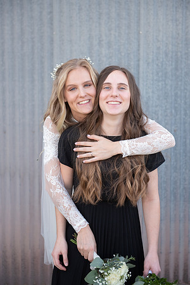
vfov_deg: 33.4
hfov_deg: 22.6
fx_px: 475
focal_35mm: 60
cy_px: 142
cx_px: 95
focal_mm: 60
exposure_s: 1/1000
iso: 1250
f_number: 4
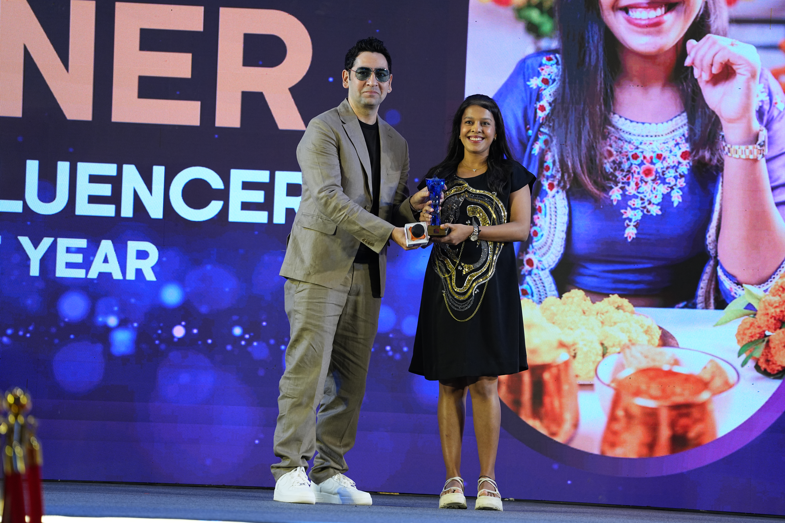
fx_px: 3881
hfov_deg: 11.5
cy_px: 262
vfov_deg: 7.7
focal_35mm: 178
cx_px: 392
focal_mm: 178
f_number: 3.2
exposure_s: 1/200
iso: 640
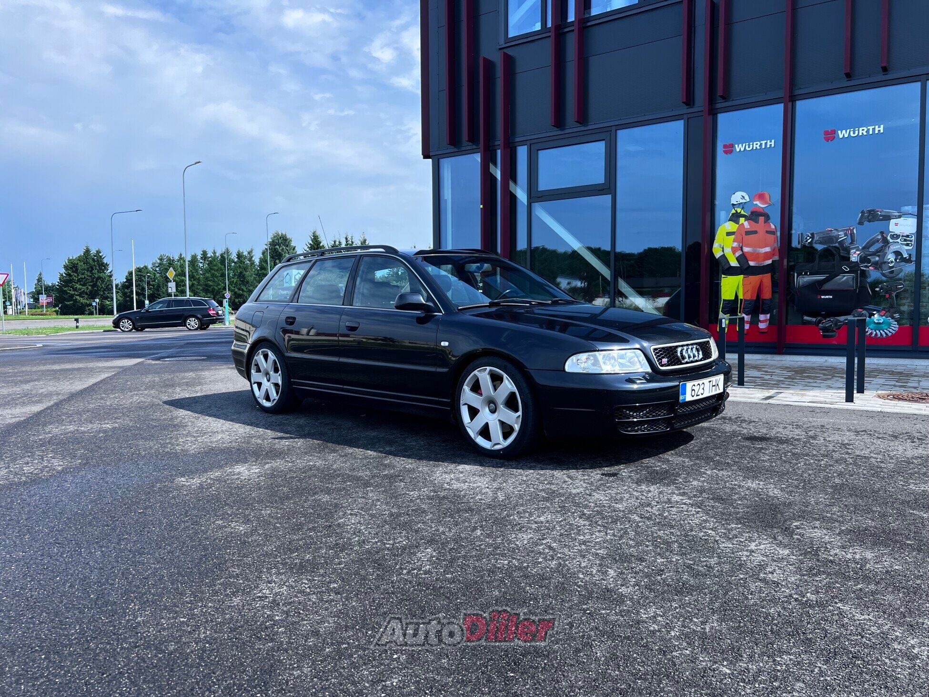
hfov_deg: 67.3
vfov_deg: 53.1
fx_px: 698
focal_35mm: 26
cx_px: 464
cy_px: 348
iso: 50
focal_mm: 5.7
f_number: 1.5
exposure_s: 1/1838
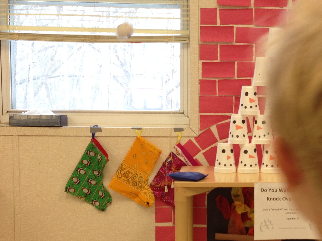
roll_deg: -1.5
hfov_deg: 25.7
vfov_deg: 19.9
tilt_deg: -5.4
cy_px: 145
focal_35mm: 74
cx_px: 270
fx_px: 688
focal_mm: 4.12
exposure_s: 1/40
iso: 64
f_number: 2.4
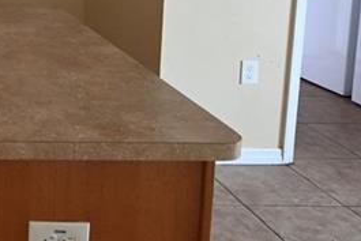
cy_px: -45
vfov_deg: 23.1
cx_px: -117
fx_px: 542
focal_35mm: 54
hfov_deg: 29.2
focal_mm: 14
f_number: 4
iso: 2200
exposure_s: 1/125
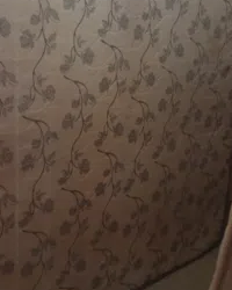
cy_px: 74
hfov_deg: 35.5
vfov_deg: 42.5
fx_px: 360
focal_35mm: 42
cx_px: 86
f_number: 1.8
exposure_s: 1/14.3
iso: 4190
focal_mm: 3.98
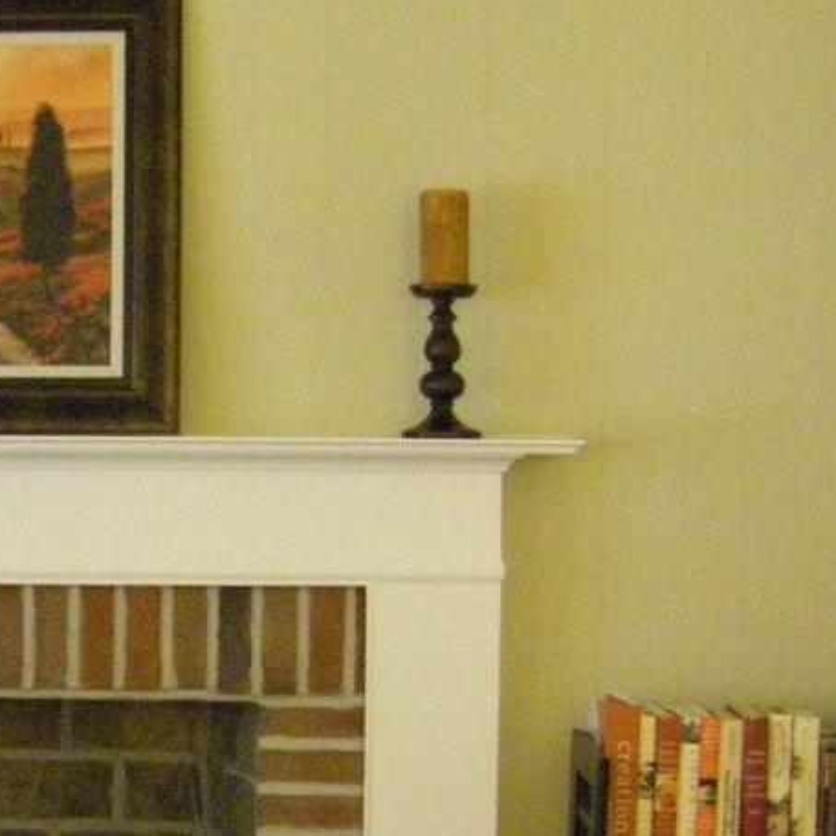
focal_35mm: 106
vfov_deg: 16.4
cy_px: 572
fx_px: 2896
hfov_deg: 15.9
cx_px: -116
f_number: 3.5
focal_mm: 6.3
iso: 800
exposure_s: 1/13
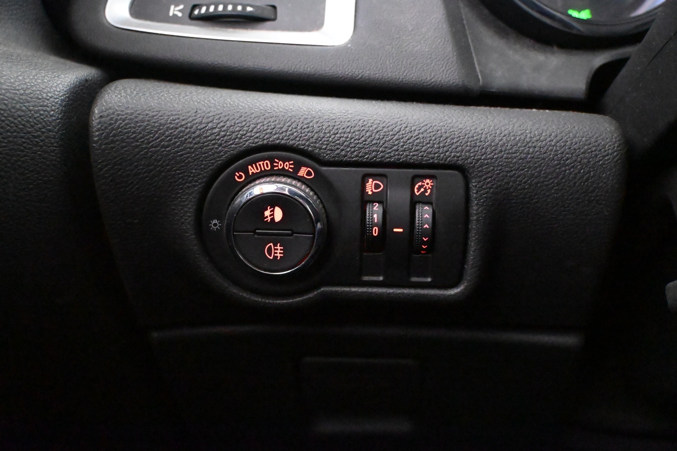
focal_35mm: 36
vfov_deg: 36.9
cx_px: 338
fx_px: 677
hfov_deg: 53.1
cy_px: 226
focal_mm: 24
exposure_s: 1/40
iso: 22800
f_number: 4.2
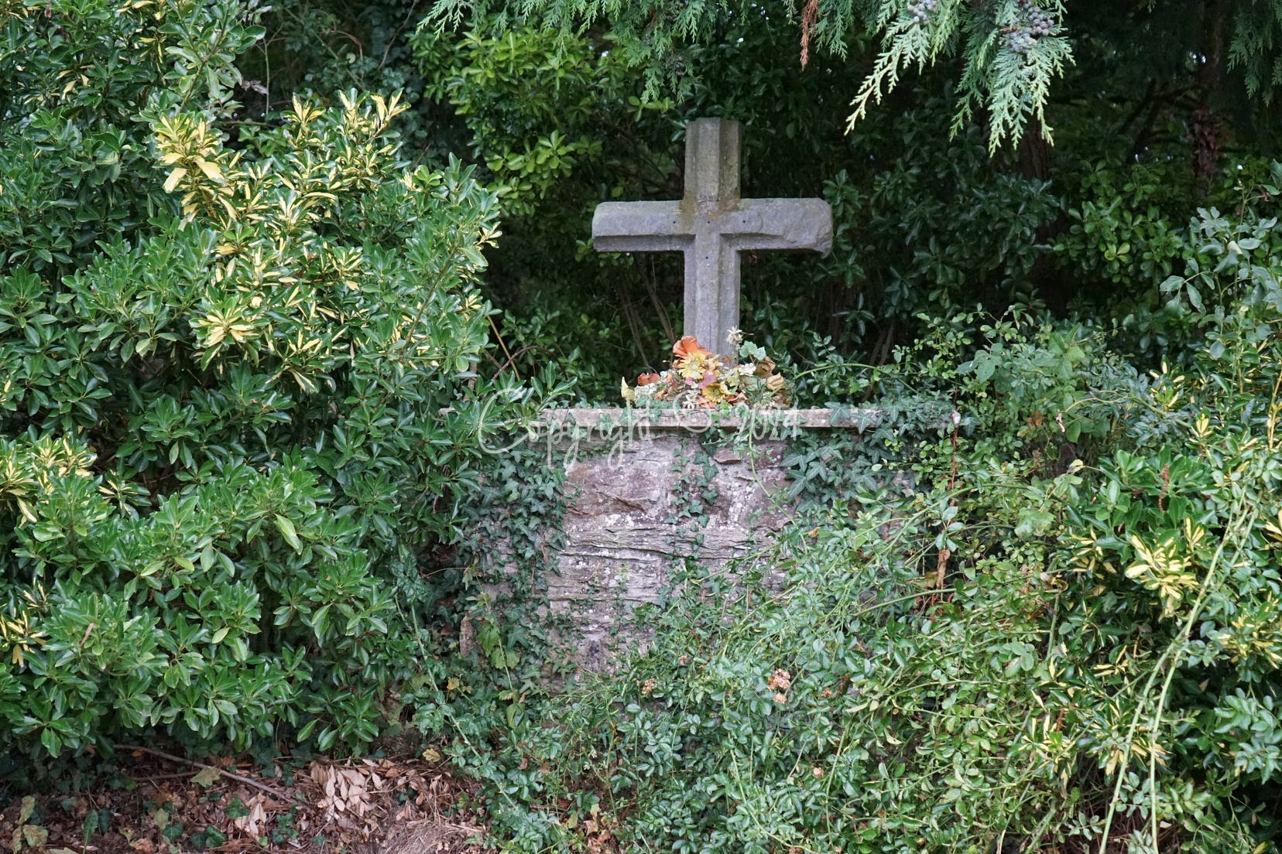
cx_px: 641
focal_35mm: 42
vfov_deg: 31.9
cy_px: 427
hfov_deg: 46.4
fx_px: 1496
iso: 3200
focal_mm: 28
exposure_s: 1/500
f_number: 3.5
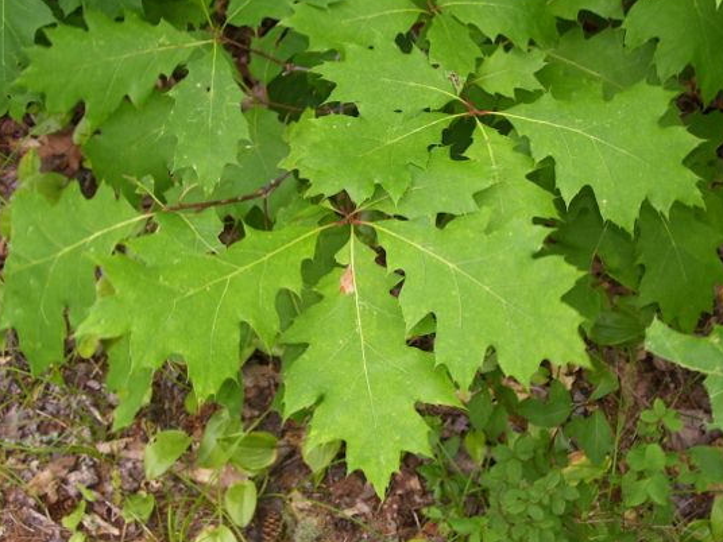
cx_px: 383
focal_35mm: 68
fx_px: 1420
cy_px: 243
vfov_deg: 21.6
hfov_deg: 28.6
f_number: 3.4
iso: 80
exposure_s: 1/60
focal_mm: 9.4
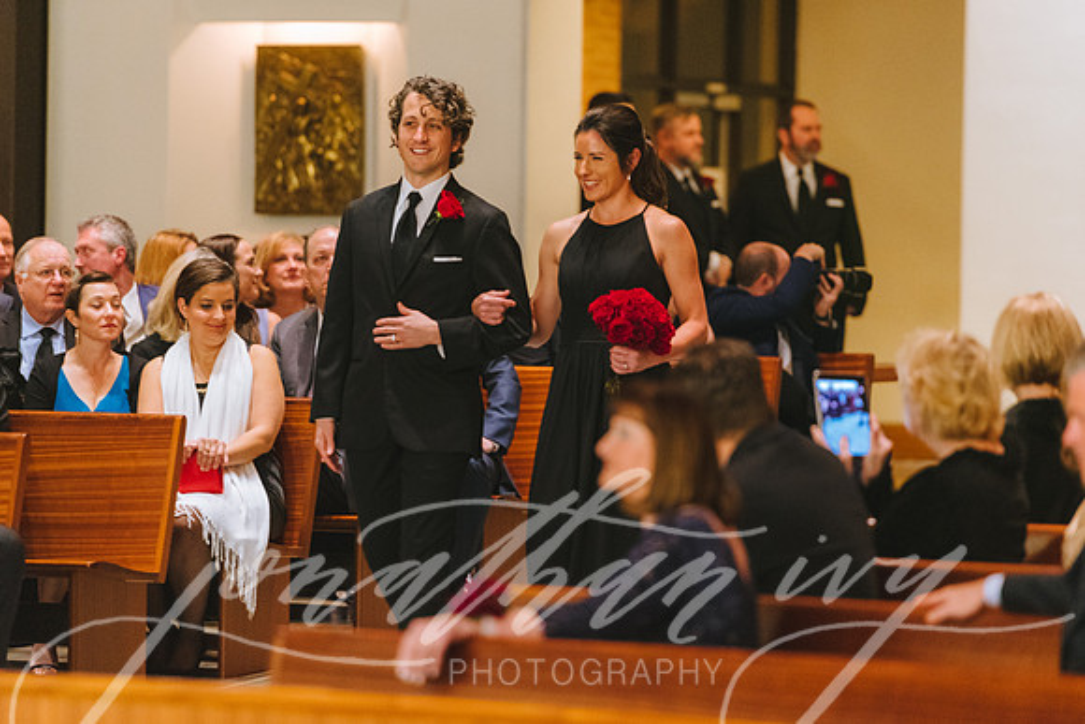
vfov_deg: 6.6
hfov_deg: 9.9
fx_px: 6284
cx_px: 552
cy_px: 362
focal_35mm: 208
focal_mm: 200
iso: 6400
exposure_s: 1/100
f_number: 2.8
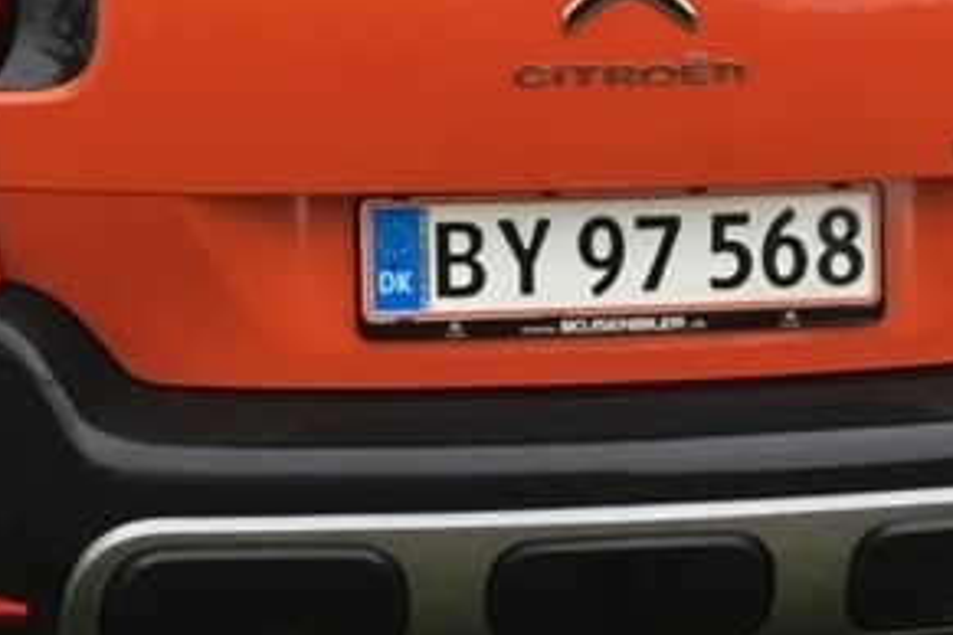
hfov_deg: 28.2
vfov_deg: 18.8
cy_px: 39
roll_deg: +1.7
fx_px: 1879
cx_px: 655
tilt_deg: -16.9
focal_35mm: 71
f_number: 2.4
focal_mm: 3.3
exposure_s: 1/33
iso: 40
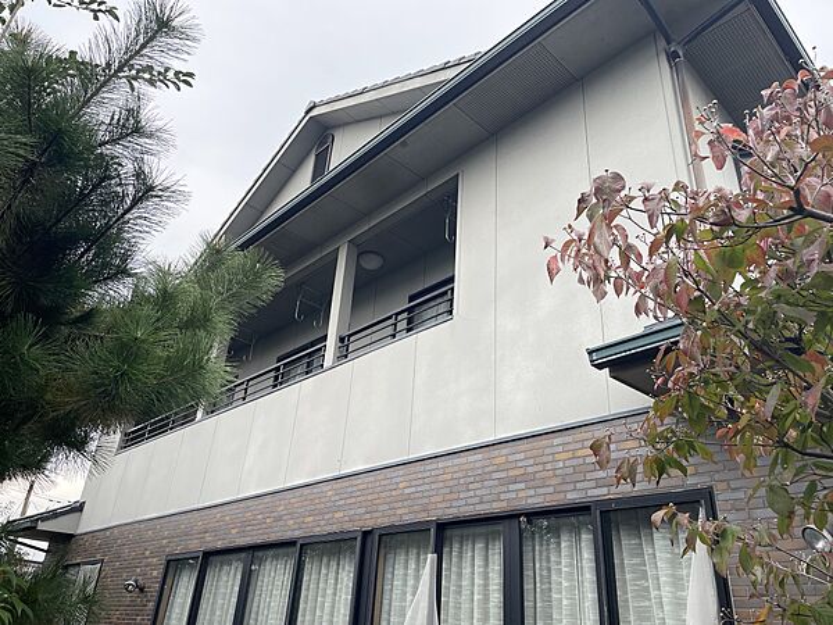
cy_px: 312
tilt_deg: +28.0
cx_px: 416
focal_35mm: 26
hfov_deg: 67.3
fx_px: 626
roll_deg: -4.4
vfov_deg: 53.1
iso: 32
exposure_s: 1/331
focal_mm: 4.2
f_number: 1.6
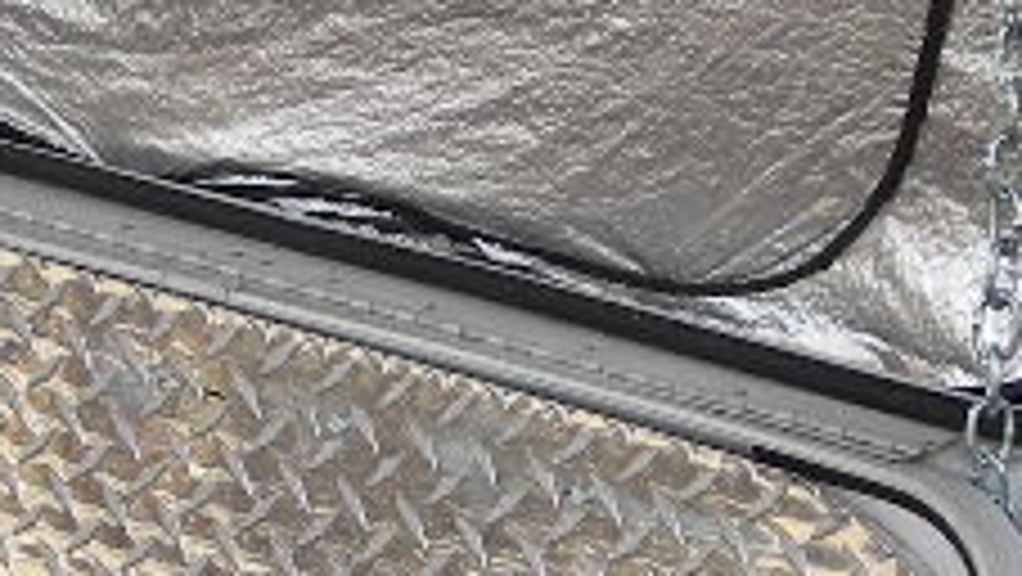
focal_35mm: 187
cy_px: 266
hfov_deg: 11.5
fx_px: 5071
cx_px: 279
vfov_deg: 6.5
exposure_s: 1/237
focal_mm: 6.3
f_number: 3.2
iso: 50
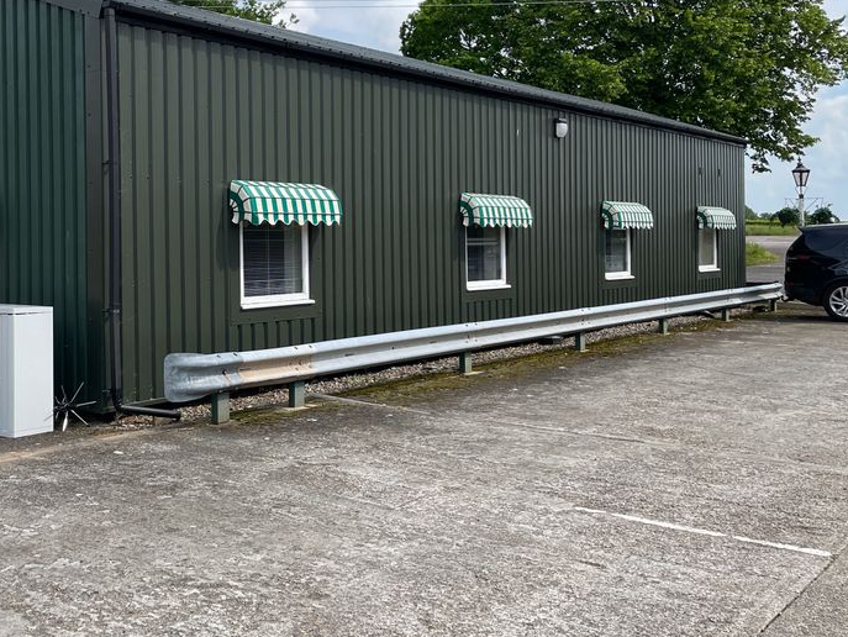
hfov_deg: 43.6
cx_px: 235
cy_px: 249
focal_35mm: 42
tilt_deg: +1.2
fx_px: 1029
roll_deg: +0.6
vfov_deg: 34.2
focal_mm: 4.2
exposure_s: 1/2506
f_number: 1.6
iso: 32
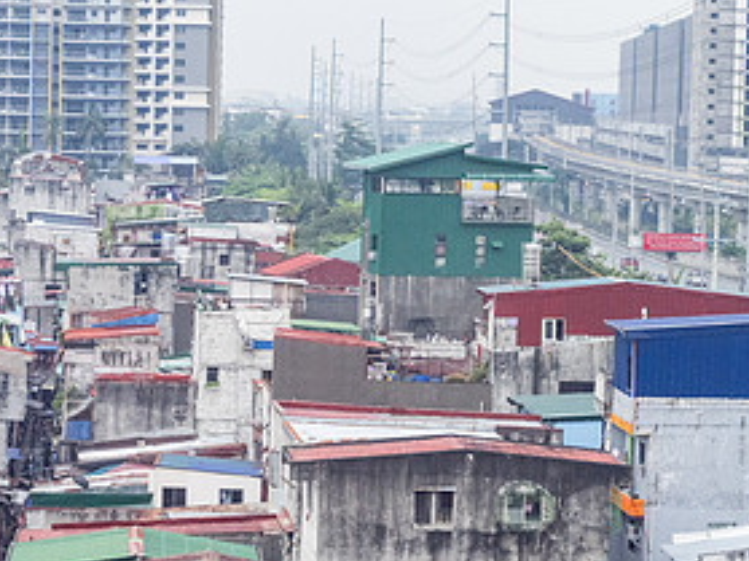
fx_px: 3028
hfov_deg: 14.1
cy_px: 297
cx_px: 311
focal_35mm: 140
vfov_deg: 10.6
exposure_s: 1/640
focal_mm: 70
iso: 2800
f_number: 5.6
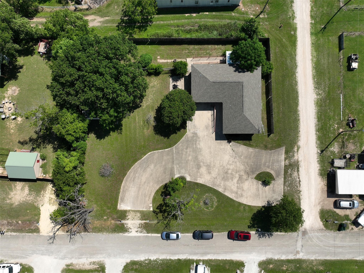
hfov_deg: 71.6
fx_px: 252
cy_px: 136
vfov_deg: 56.8
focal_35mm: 24
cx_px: 182
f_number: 2.8
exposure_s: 1/2500
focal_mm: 12.29
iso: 110
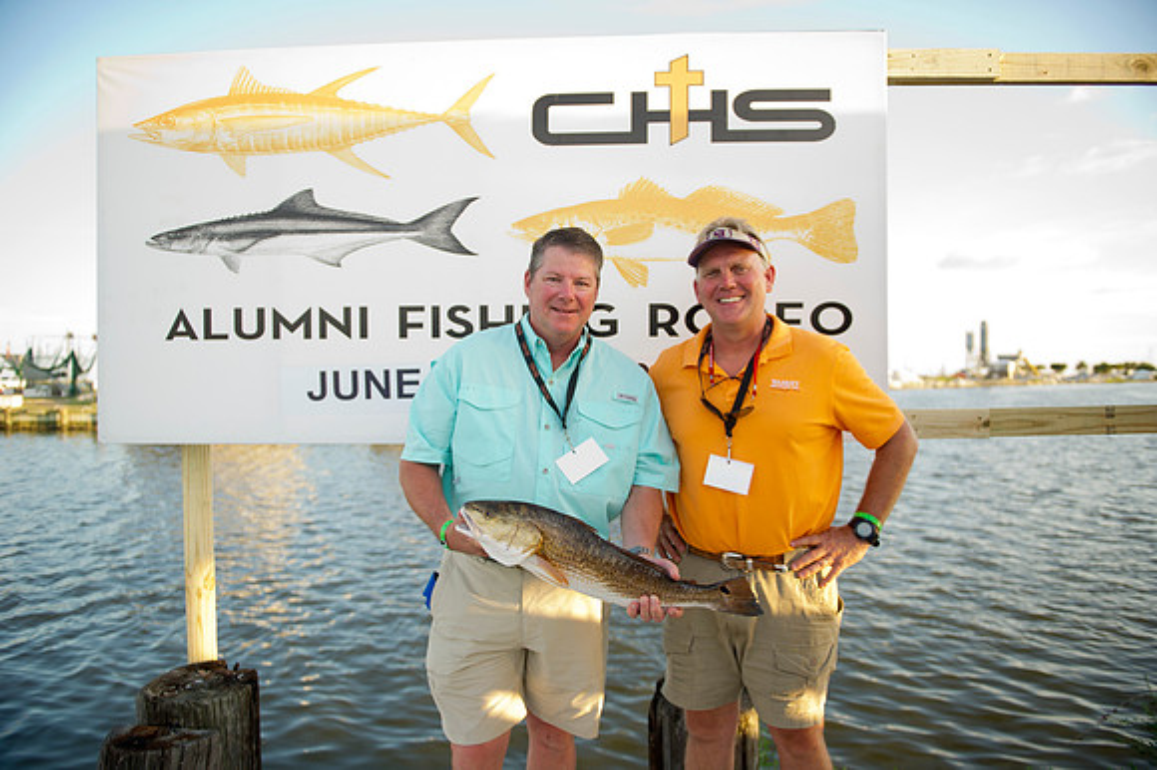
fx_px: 771
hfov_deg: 73.8
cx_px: 578
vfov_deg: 53.1
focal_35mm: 24
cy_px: 385
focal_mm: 24
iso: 125
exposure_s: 1/200
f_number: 2.8
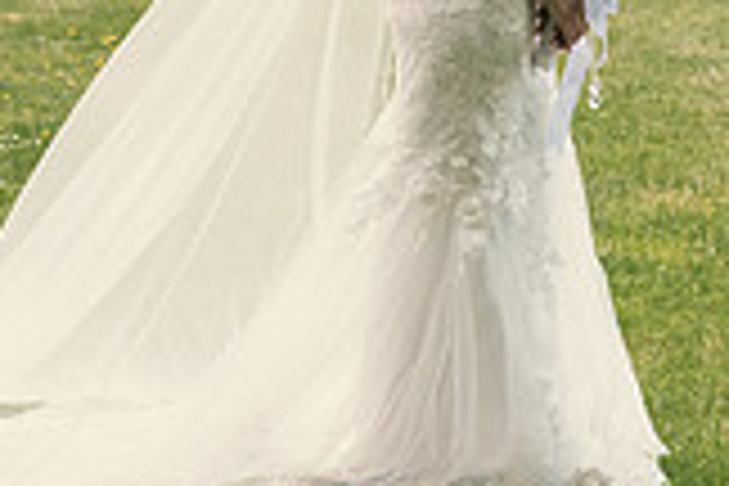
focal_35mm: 287
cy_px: -137
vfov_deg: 4.8
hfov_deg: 7.2
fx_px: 5811
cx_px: 184
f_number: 3.5
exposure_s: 1/250
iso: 160
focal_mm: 80
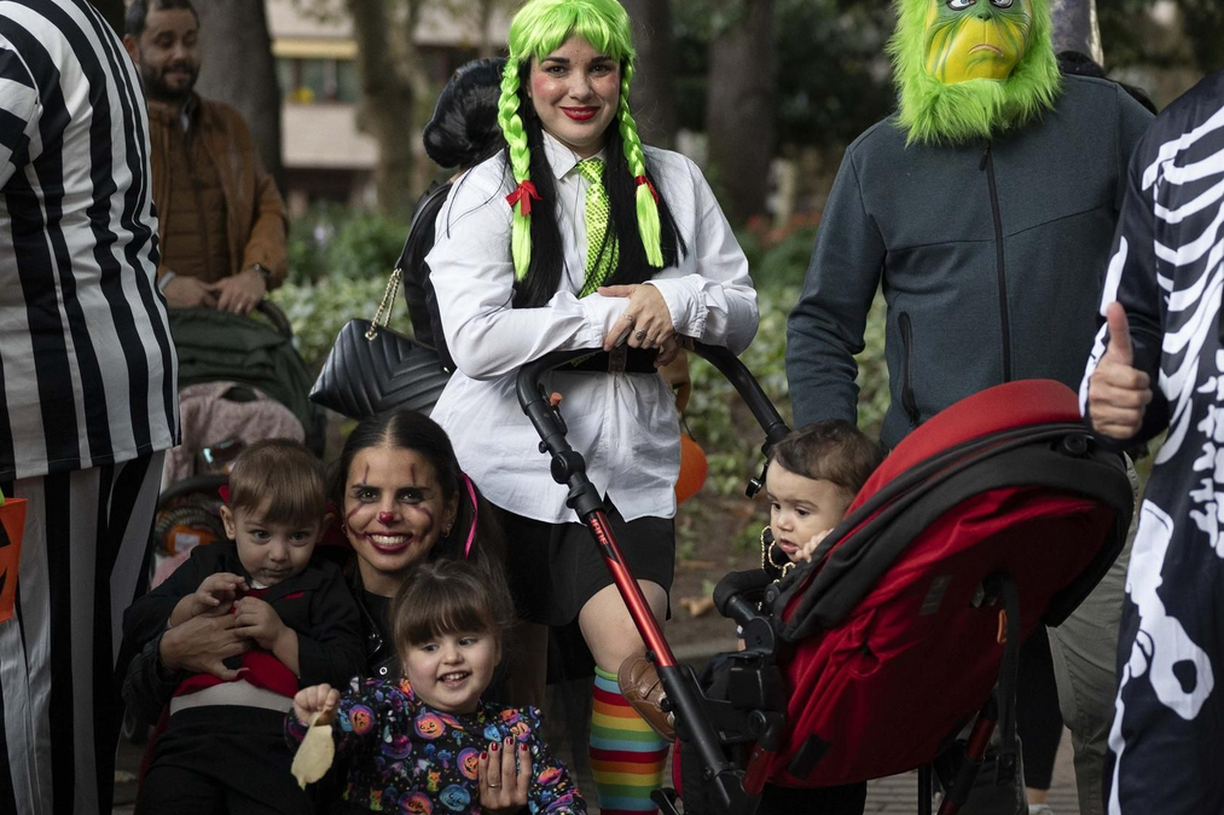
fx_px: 2684
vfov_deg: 17.3
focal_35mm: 79
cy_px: 415
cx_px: 804
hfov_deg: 25.6
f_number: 2.2
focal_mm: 50
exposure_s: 1/640
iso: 2500
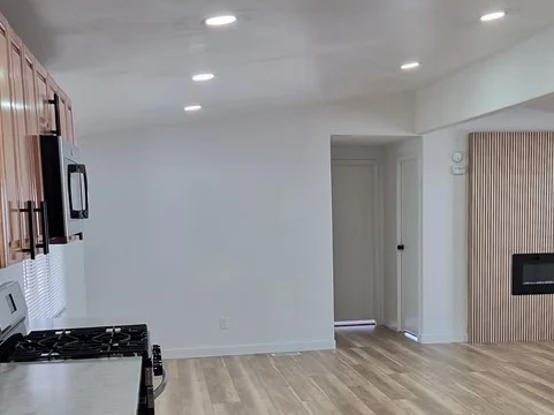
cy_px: 310
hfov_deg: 38.7
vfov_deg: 29.2
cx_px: 349
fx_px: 784
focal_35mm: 49
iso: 160
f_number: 1.8
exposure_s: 1/120
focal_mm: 5.4
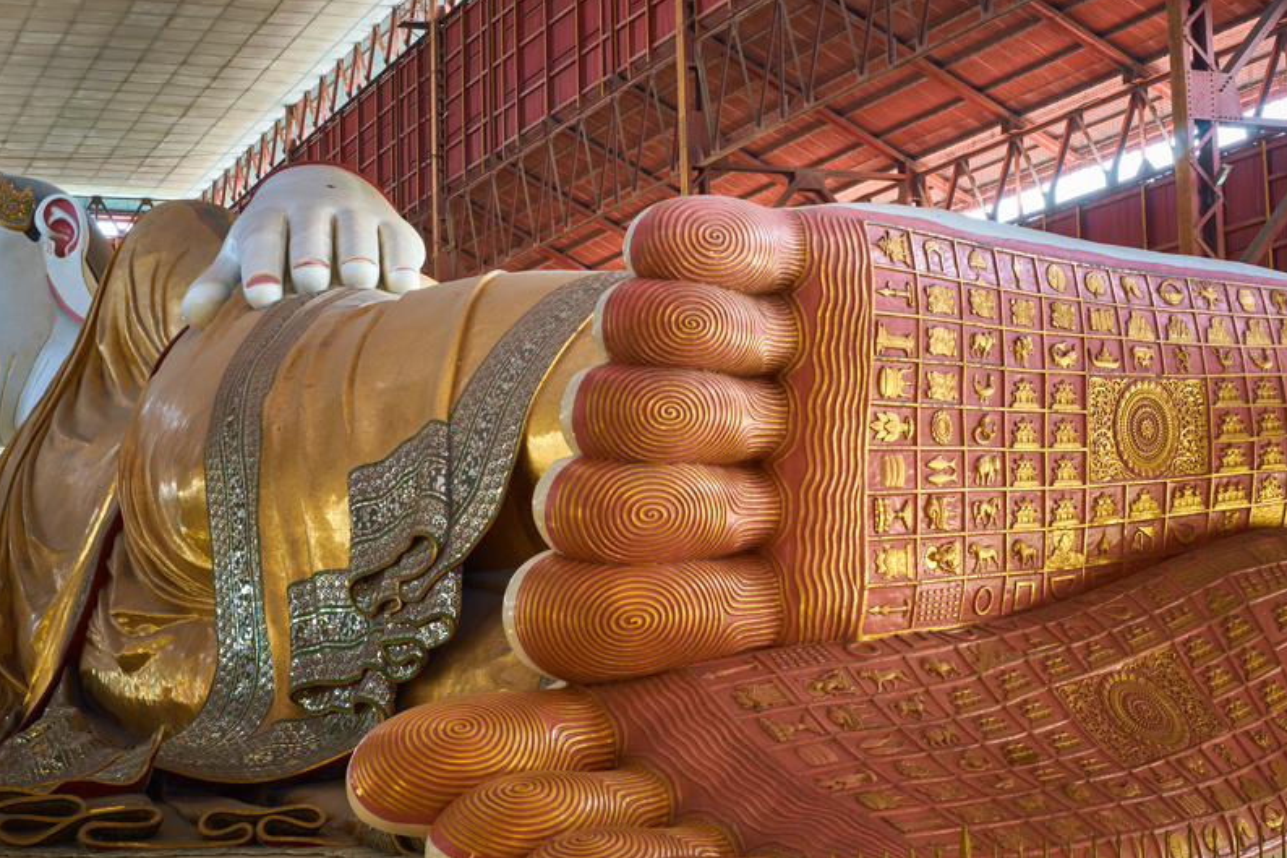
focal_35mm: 63
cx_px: 624
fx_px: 2252
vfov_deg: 21.6
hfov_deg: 31.9
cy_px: 481
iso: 200
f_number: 11
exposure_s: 1/3
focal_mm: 50
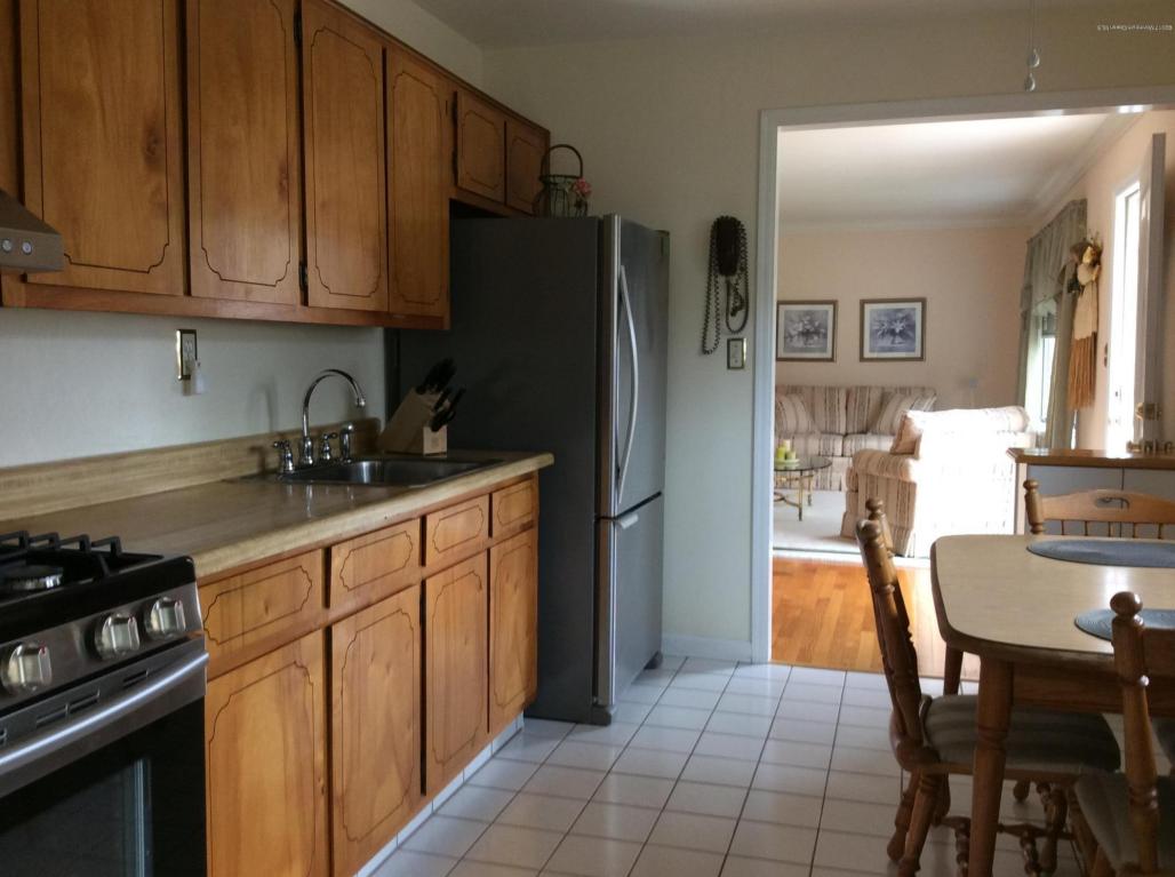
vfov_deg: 44.0
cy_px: 438
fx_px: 1084
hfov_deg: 56.9
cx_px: 588
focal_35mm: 32
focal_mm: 3.3
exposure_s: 1/24
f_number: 2.4
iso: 64
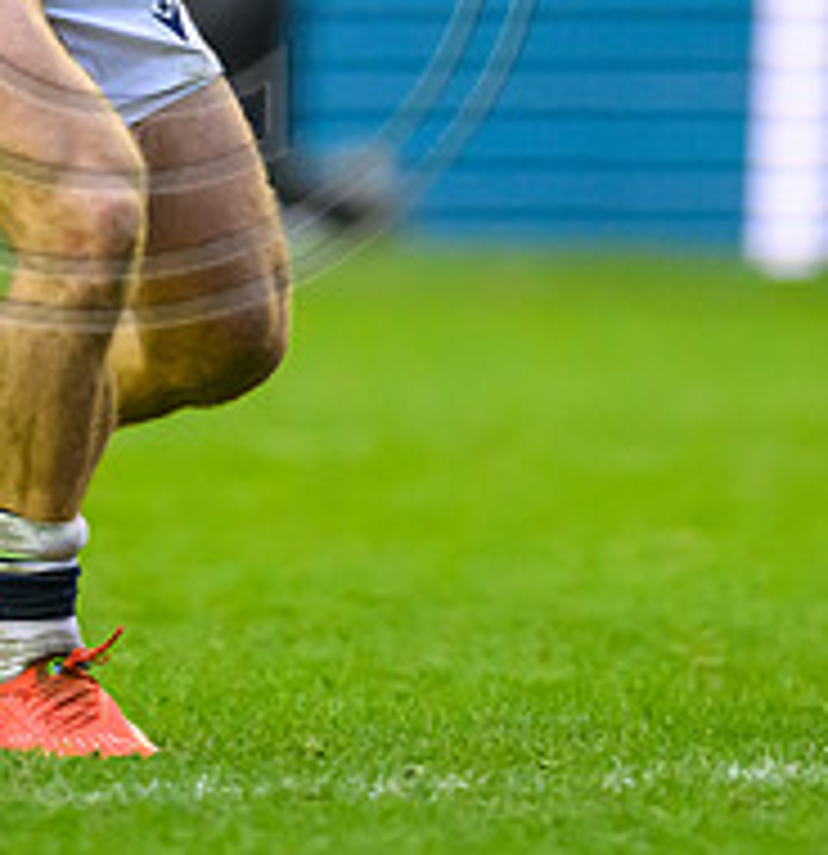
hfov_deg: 1.3
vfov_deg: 1.3
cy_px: -120
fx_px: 37574
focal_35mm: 1366
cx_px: 38
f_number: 2.8
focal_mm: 400
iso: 6400
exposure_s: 1/2500
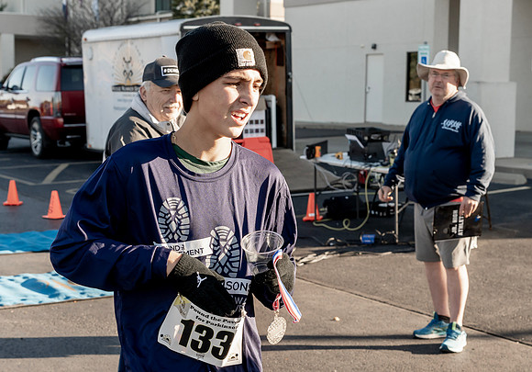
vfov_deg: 20.8
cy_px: 229
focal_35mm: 67
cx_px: 318
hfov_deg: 29.4
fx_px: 1011
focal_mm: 35
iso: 250
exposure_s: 1/500
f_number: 5
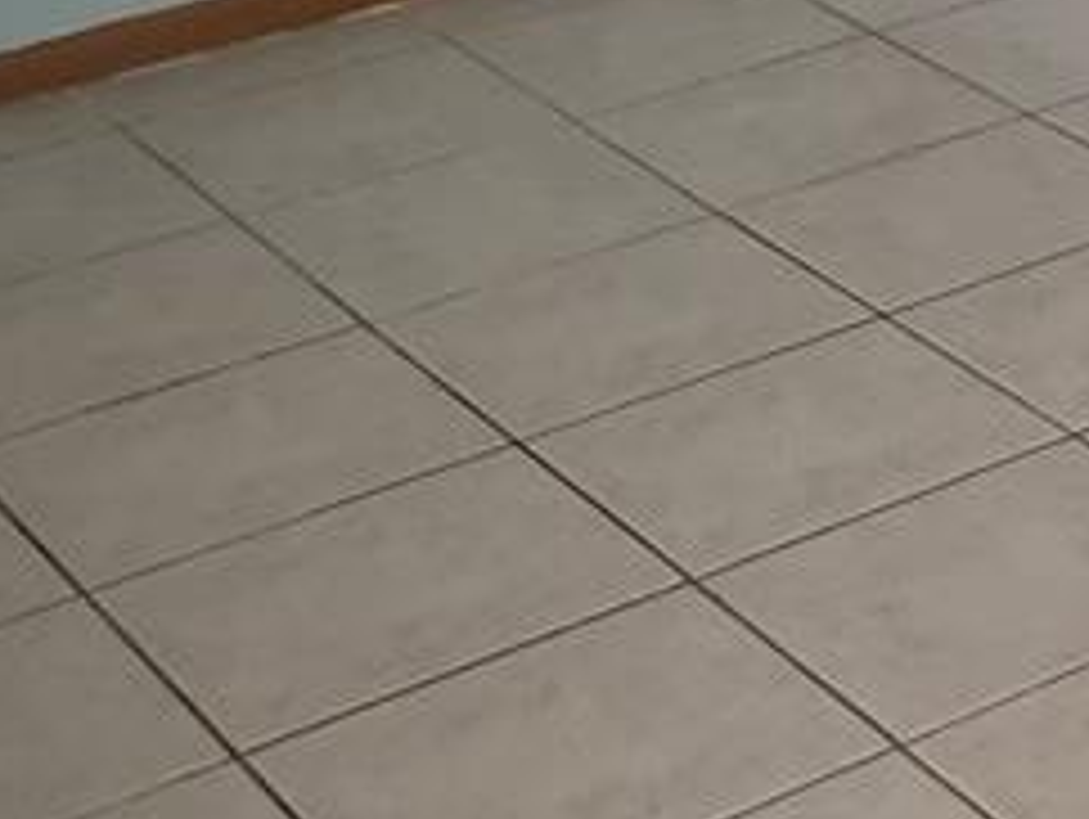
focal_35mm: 110
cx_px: 1994
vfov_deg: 12.7
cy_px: -468
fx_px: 3464
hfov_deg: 15.3
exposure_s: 1/40
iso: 250
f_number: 2.4
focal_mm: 4.3
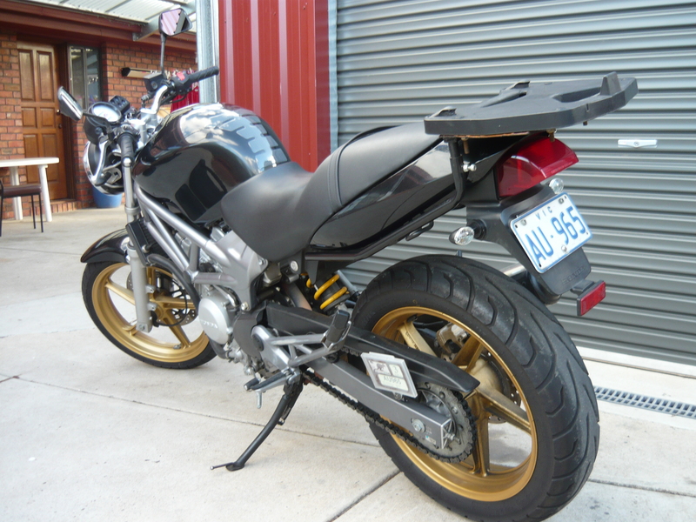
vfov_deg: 42.9
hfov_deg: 55.4
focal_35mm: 33
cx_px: 348
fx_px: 664
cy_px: 261
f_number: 2.8
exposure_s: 1/40
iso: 100
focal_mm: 5.5
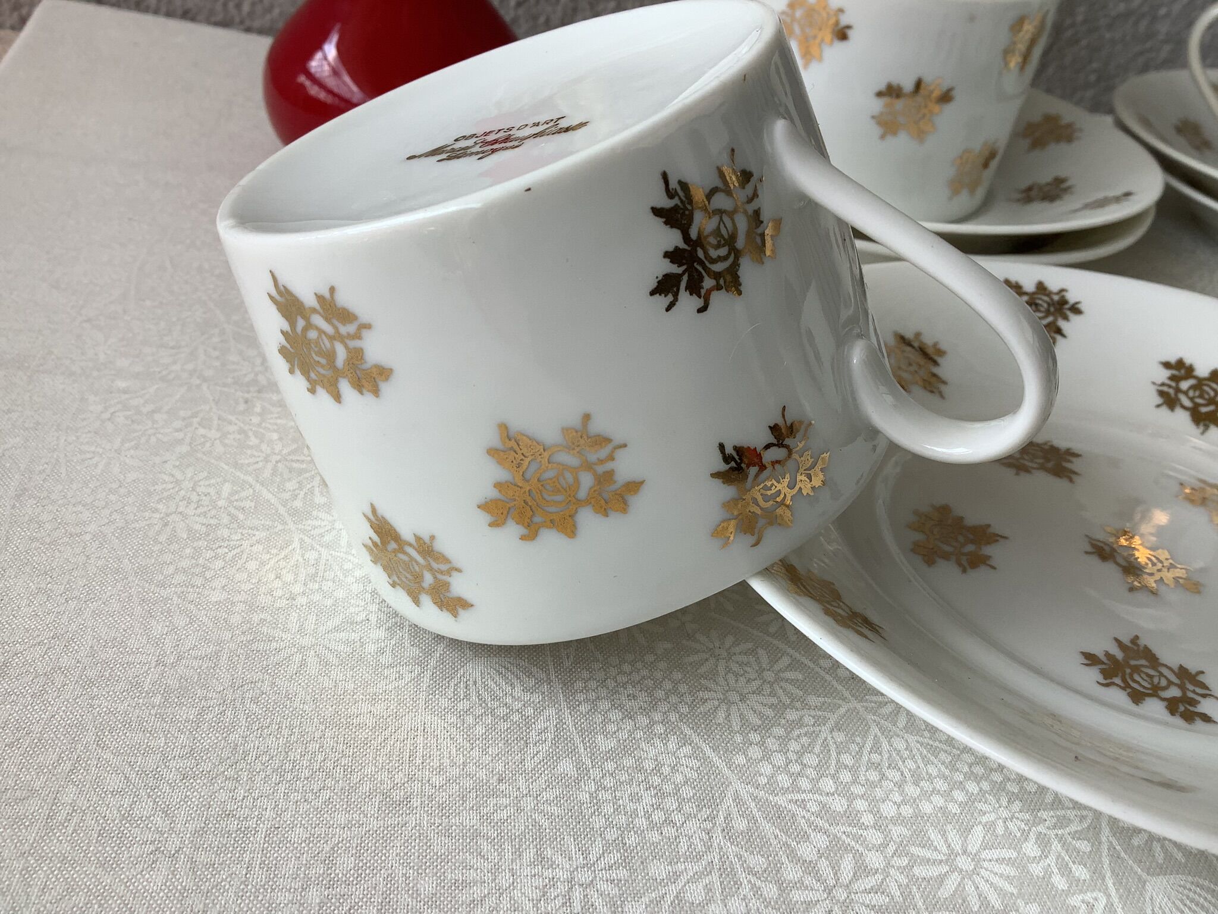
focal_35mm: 31
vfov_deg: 45.4
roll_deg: -6.0
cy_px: 457
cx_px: 609
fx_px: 1091
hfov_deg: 58.4
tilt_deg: -29.9
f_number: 2.4
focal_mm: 3.3
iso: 25
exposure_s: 1/301
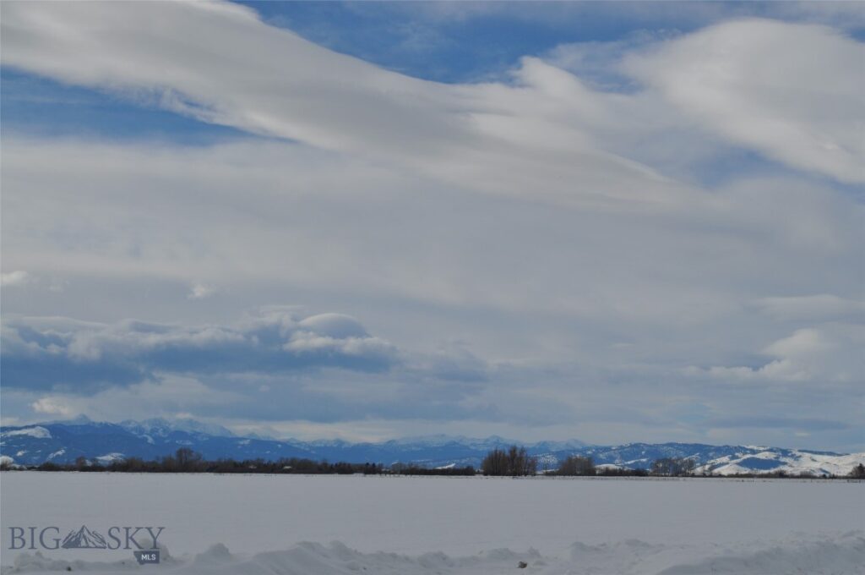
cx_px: 432
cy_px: 288
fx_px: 1728
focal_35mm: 72
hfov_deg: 28.1
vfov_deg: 18.9
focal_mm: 48
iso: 200
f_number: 13
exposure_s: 1/640
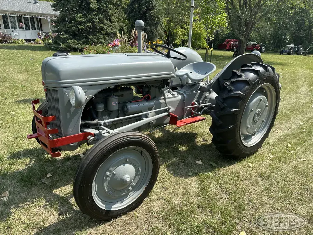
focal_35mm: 24
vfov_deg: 56.8
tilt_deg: -18.5
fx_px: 217
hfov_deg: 71.6
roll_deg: -0.3
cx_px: 156
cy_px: 118
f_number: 1.78
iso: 80
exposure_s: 1/1988
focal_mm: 6.86
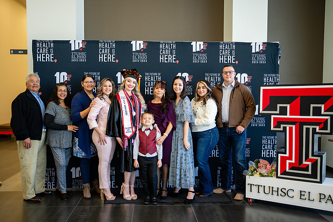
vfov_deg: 36.5
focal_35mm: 36
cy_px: 118
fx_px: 337
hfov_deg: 52.6
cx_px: 161
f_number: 2.8
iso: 400
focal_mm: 32
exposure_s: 1/125
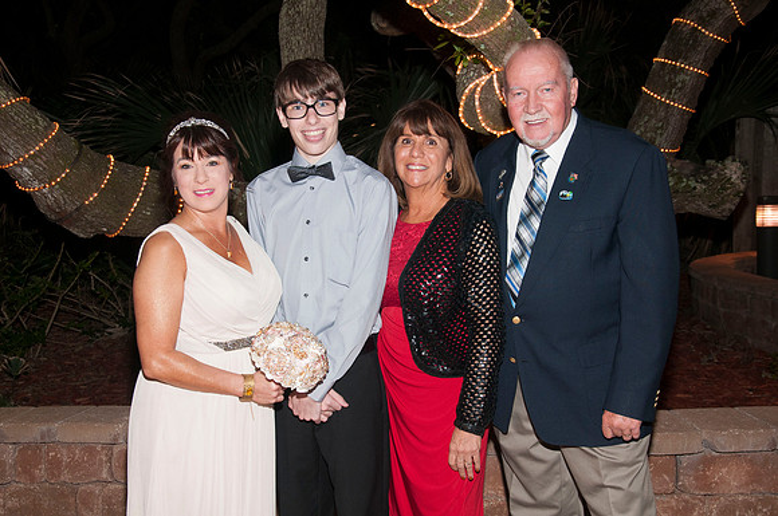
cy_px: 258
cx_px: 389
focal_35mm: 48
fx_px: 1036
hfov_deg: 41.2
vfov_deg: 28.0
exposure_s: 1/30
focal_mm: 32
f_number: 5.6
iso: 400
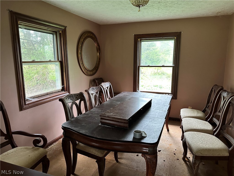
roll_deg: -0.5
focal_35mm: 24
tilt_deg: -11.2
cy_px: 88
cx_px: 117
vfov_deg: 56.8
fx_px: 162
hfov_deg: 71.6
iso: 250
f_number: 1.78
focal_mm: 6.86
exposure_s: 1/60
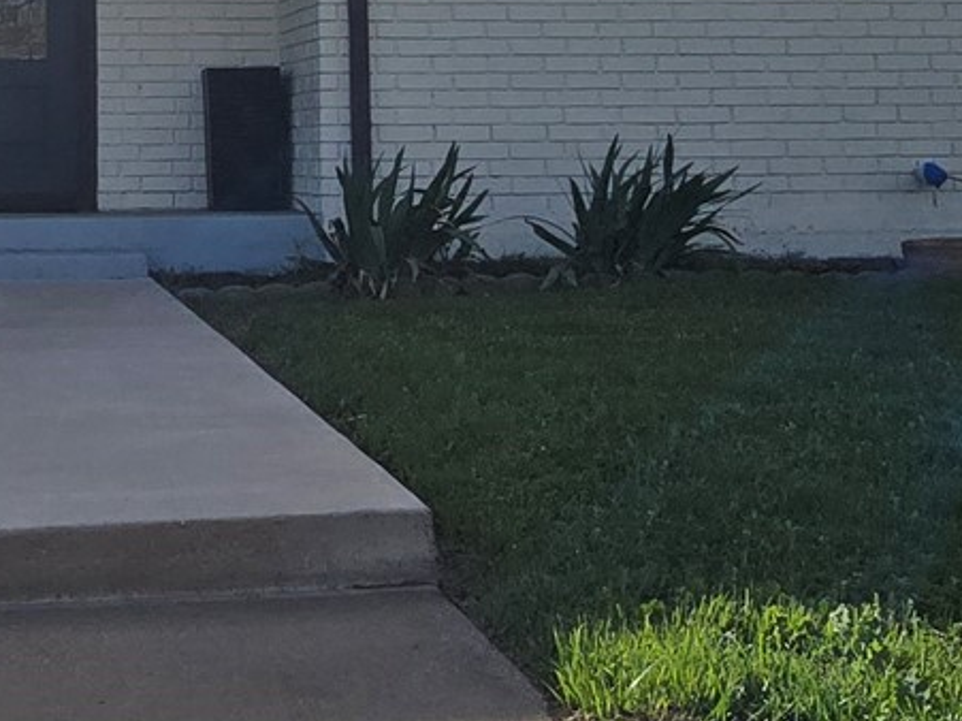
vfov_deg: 23.8
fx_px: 1639
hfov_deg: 31.3
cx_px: 111
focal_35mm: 59
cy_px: 6
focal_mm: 2.2
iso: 50
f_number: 2.2
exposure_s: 1/6766
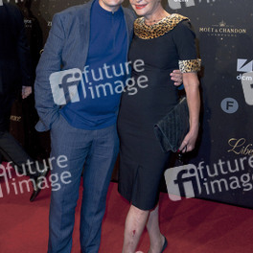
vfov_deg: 34.7
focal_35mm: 49
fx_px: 405
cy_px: 130
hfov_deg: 34.7
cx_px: 127
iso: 1250
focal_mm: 38
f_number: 6.3
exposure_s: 1/160
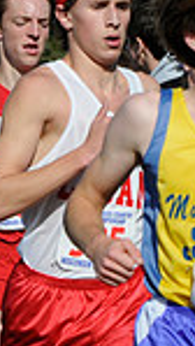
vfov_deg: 2.8
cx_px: -457
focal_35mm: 764
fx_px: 7011
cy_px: 291
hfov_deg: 1.6
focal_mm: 125
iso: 200
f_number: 5.6
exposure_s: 1/1000
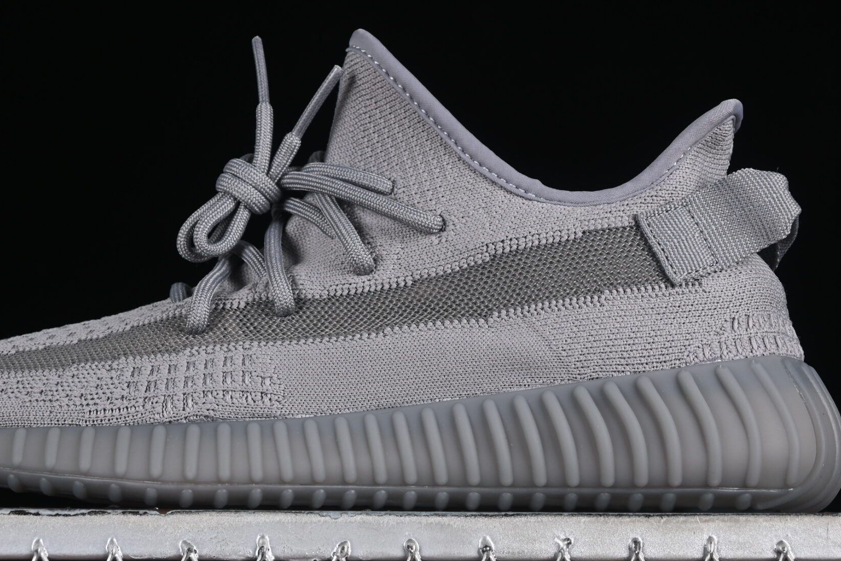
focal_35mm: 116
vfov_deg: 11.8
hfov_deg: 17.6
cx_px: 368
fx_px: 2710
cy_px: 246
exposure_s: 1/80
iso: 160
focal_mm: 50
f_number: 7.1
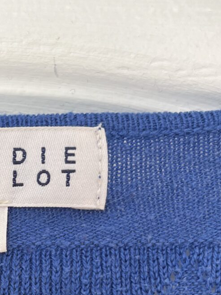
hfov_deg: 17.2
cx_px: -57
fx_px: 689
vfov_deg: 23.9
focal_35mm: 81
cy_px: 220
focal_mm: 5.1
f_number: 1.6
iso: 40
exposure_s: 1/121
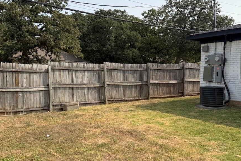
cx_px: 114
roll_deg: -1.0
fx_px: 248
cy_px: 75
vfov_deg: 35.9
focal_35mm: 37
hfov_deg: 51.9
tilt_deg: +1.7
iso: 80
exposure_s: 1/4167
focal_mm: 6.76
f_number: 1.78
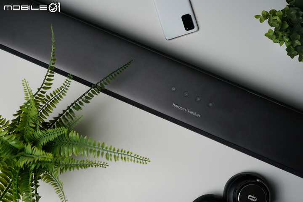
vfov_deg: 23.8
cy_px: 101
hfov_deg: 35.1
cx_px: 152
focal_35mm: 57
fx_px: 480
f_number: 5
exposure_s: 1/100
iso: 400
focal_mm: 57
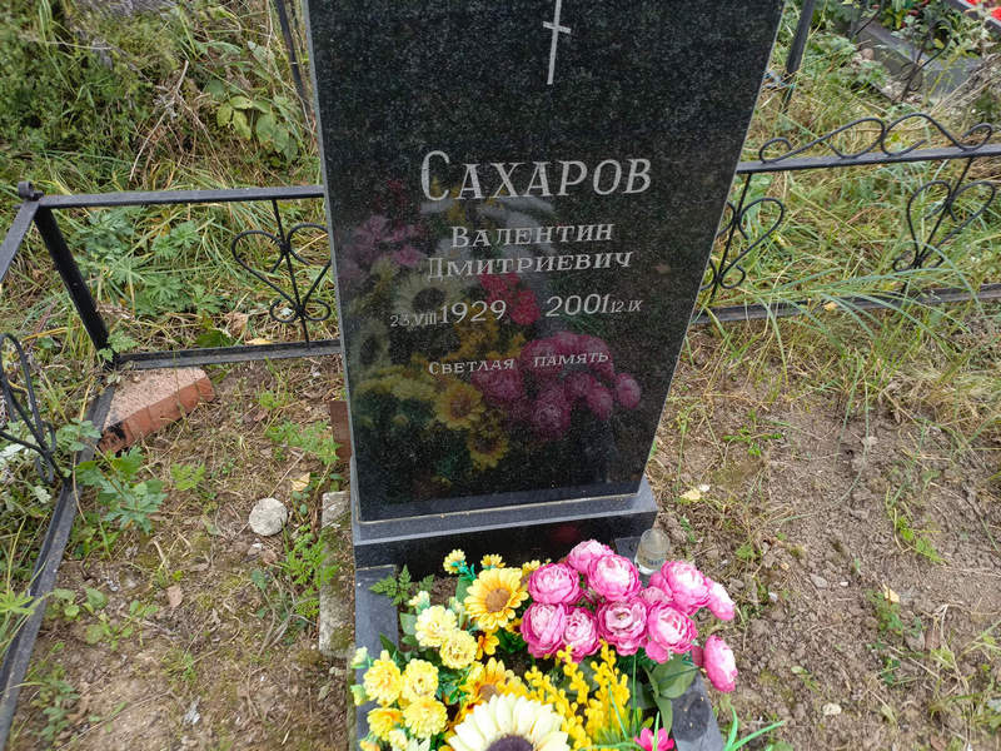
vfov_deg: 54.9
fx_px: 723
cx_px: 500
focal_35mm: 25
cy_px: 376
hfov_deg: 69.4
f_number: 1.69
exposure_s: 1/100
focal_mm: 4.76
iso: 159
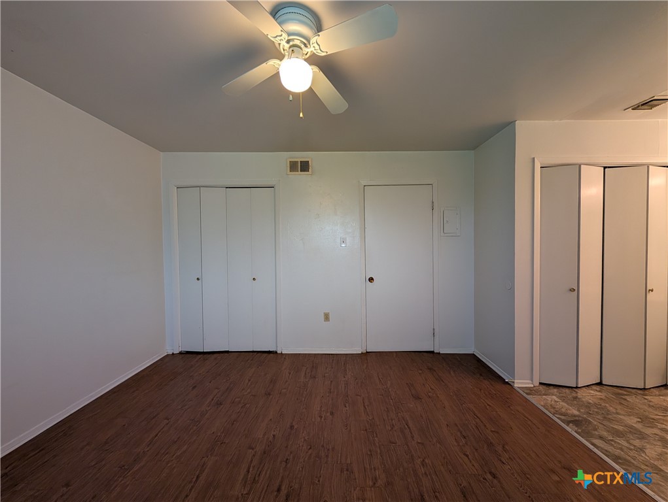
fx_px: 232
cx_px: 334
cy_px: 251
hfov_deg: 110.5
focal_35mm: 12
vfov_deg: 94.6
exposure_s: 1/60
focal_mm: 2.02
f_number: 1.7
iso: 72
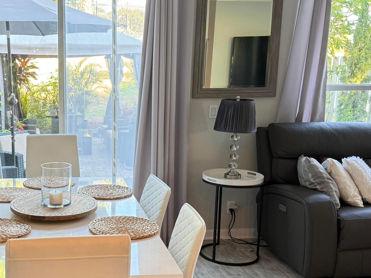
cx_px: 89
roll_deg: -0.6
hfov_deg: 40.0
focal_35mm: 46
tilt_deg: -12.2
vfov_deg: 31.4
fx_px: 493
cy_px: 169
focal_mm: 6.76
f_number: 1.78
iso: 200
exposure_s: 1/60
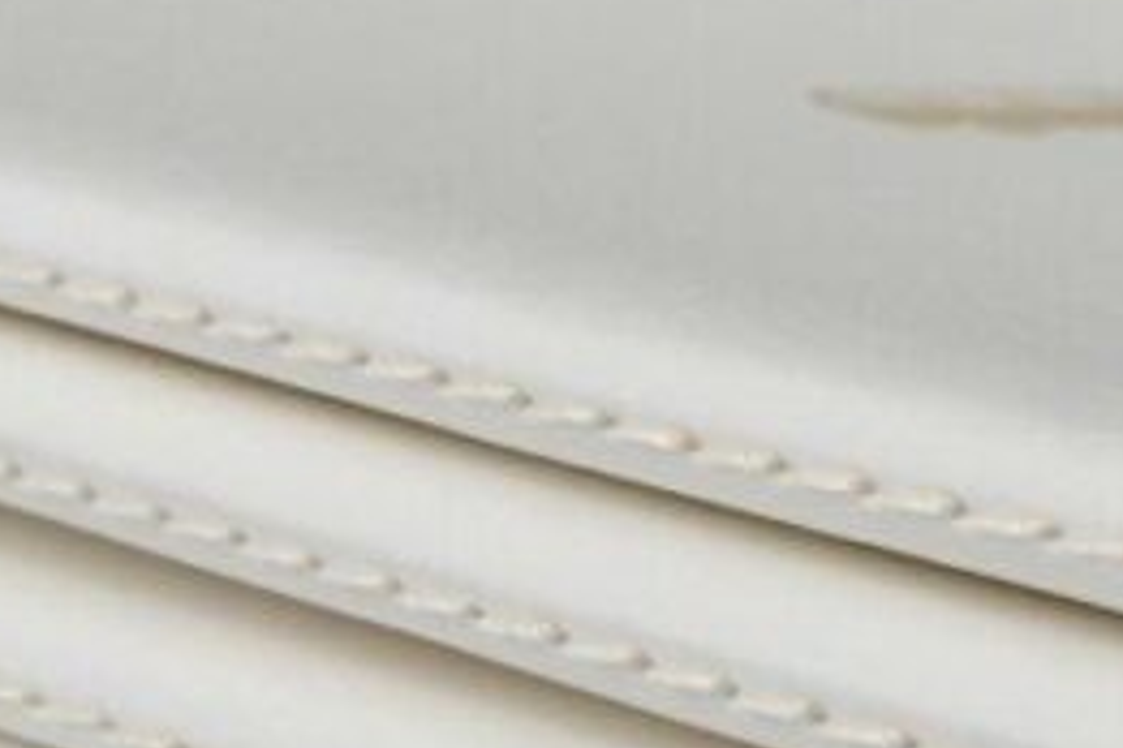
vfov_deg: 3.9
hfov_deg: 5.8
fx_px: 11011
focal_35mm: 353
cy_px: 967
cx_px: 940
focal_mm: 60
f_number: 14
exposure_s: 1/160
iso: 2500
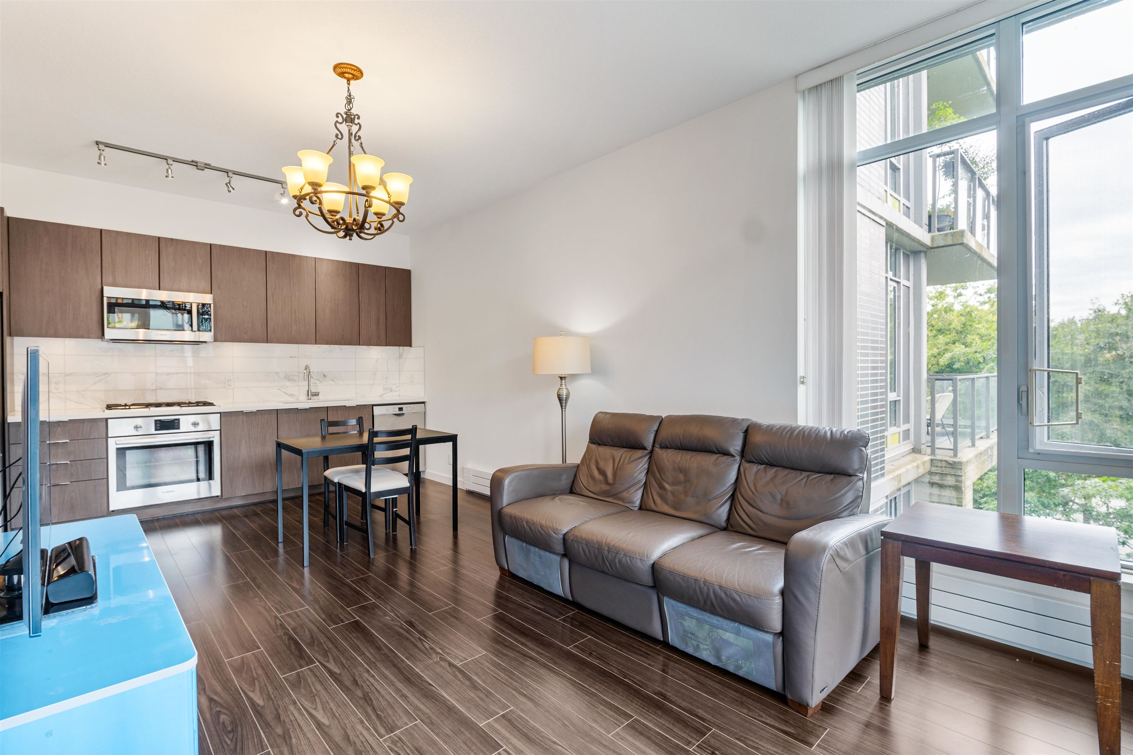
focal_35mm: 16
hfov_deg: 95.0
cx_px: 566
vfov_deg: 72.0
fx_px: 519
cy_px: 378
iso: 100
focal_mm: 11
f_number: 7.1
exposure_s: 1/4
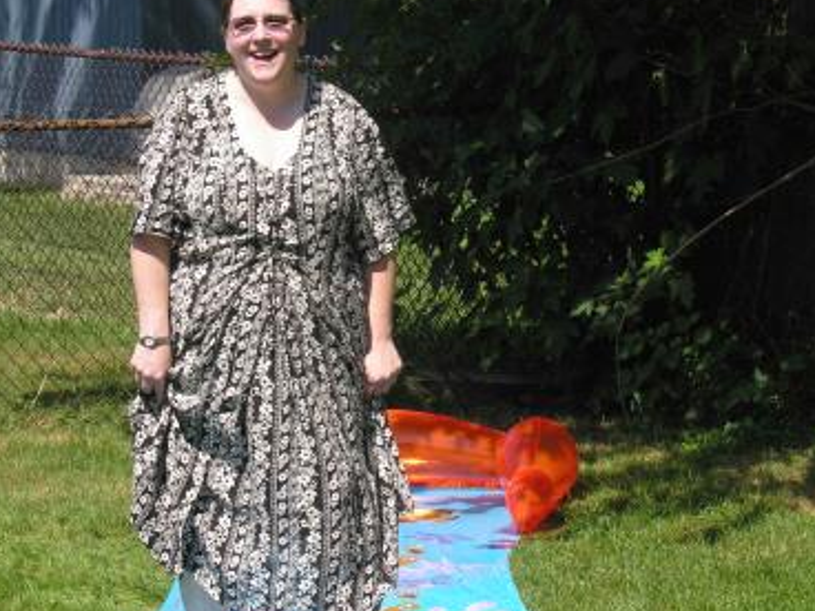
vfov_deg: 8.2
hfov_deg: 10.9
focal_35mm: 181
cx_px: 434
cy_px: 354
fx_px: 4261
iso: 50
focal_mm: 26.5
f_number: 6.6
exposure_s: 1/153
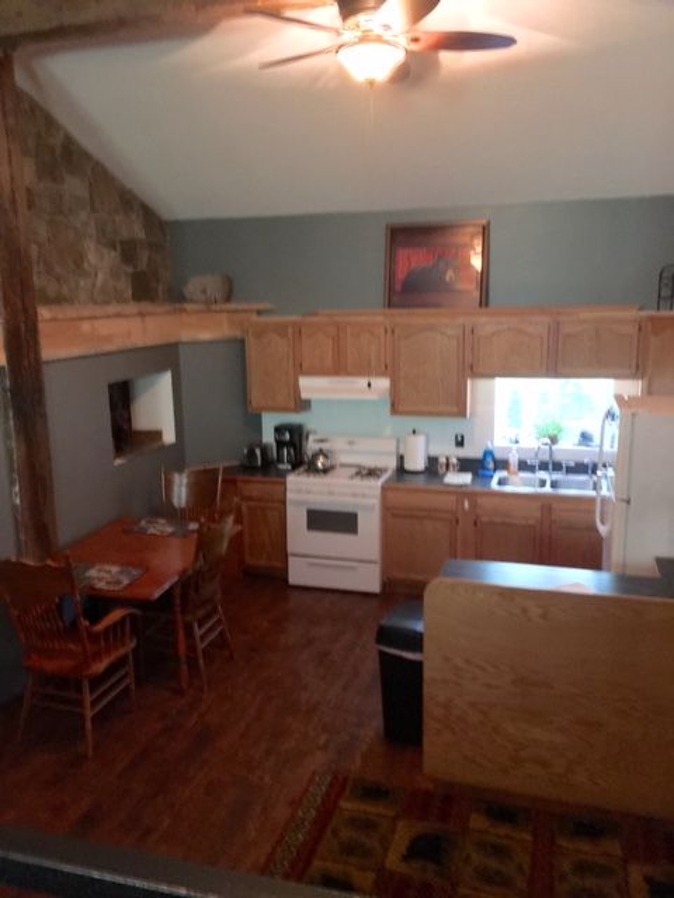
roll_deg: +0.9
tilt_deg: -11.0
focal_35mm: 29
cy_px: 449
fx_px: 753
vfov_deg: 61.7
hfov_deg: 48.2
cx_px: 337
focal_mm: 4.15
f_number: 2.2
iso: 320
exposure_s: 1/15
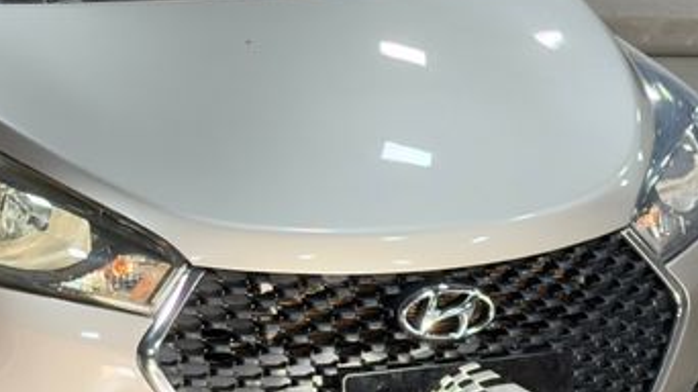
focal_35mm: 124
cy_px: 137
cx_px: 157
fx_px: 2294
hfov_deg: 17.2
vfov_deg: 9.8
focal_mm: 6.76
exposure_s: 1/60
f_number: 1.78
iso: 250
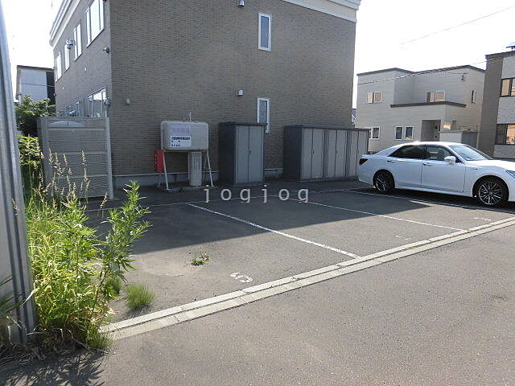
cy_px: 193
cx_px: 258
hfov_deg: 71.6
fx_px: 357
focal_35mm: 24
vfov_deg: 56.8
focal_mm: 4.3
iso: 100
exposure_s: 1/1000
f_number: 3.1
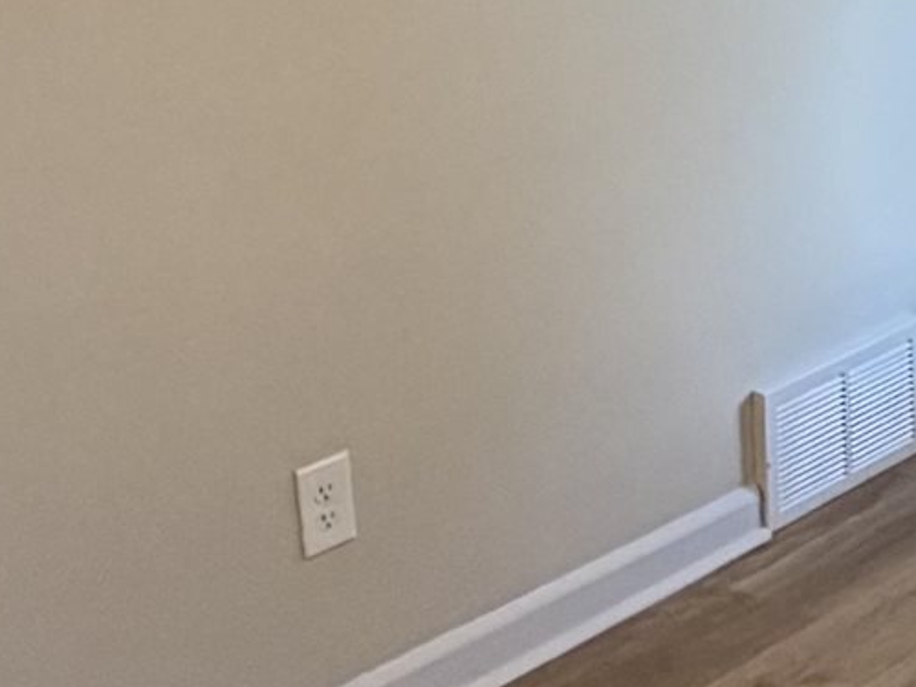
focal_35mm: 86
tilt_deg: -15.3
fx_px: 2276
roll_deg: -0.3
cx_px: 1152
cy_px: 101
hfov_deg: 20.9
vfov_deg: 17.0
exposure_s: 1/120
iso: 320
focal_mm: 2.22
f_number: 2.2
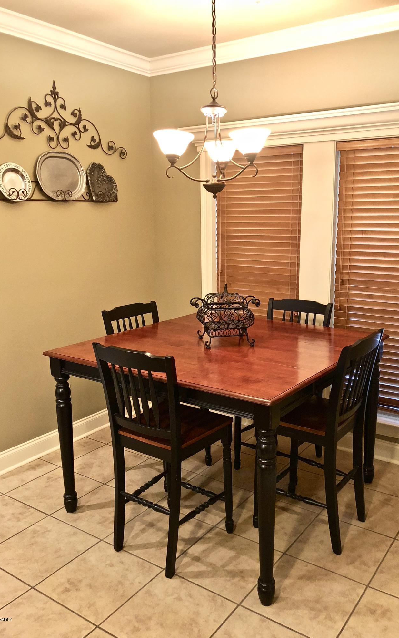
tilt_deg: -10.8
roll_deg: +0.0
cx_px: 223
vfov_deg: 62.9
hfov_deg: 41.8
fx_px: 522
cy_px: 317
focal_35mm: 30
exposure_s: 1/13
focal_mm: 3.99
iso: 100
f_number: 1.8
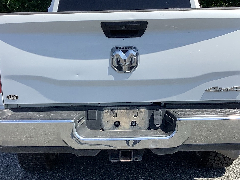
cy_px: 95
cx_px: 117
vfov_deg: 28.5
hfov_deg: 37.5
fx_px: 353
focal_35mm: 51
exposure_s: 1/1072
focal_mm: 3.3
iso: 25
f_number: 2.4
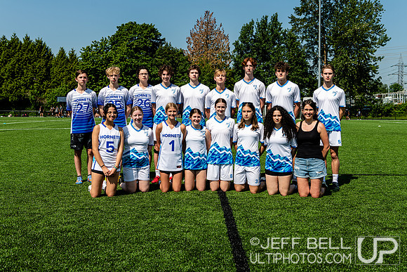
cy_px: 117
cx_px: 204
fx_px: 464
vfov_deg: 32.5
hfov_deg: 47.3
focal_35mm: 41
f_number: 5.6
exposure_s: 1/640
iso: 64
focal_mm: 36
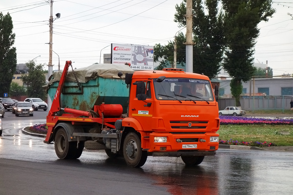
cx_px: 146
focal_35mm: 100
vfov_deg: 13.7
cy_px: 98
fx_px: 814
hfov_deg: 20.4
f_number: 4.9
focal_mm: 37.1
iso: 320
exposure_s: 1/500
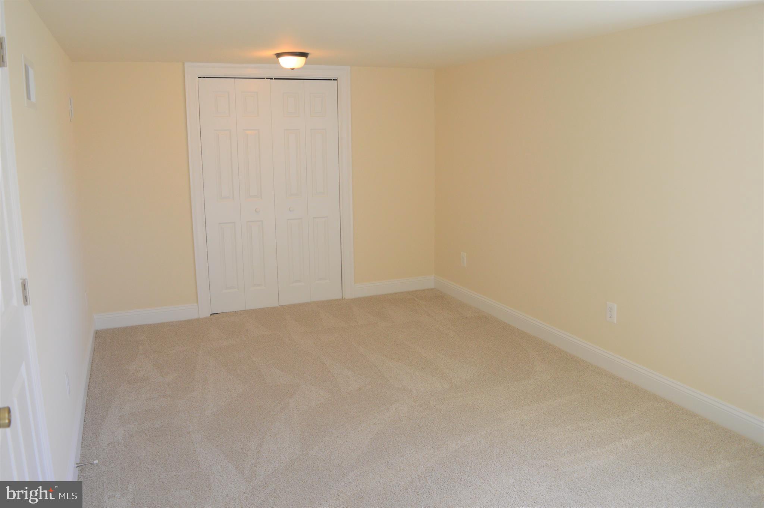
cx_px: 382
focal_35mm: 27
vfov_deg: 47.8
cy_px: 254
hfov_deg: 67.4
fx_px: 572
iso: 400
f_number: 5
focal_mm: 18
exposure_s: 1/100
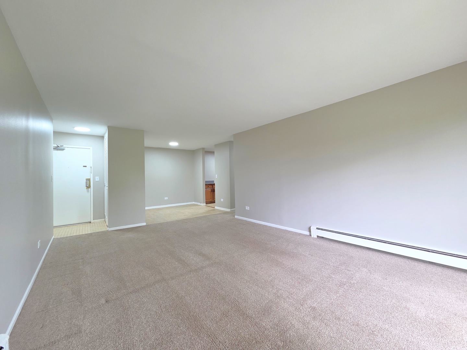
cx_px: 234
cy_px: 175
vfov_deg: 89.9
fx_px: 175
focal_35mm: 13
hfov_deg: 106.2
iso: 160
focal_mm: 2.2
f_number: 2.2
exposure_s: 1/60
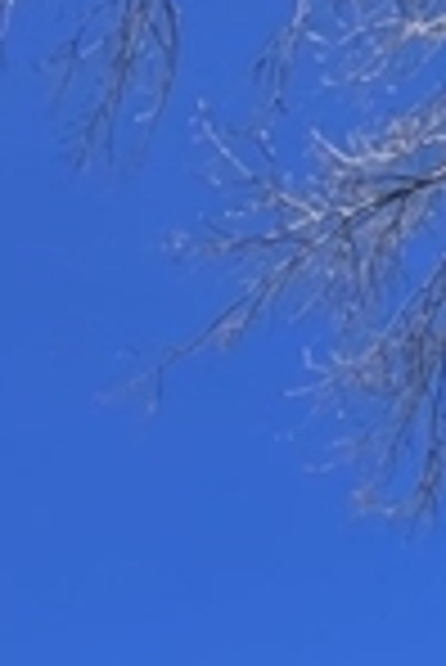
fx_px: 1298
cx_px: -455
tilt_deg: +16.2
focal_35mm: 70
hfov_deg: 15.5
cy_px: 1472
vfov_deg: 16.8
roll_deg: +0.5
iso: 32
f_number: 1.8
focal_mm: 1.57
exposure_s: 1/2053
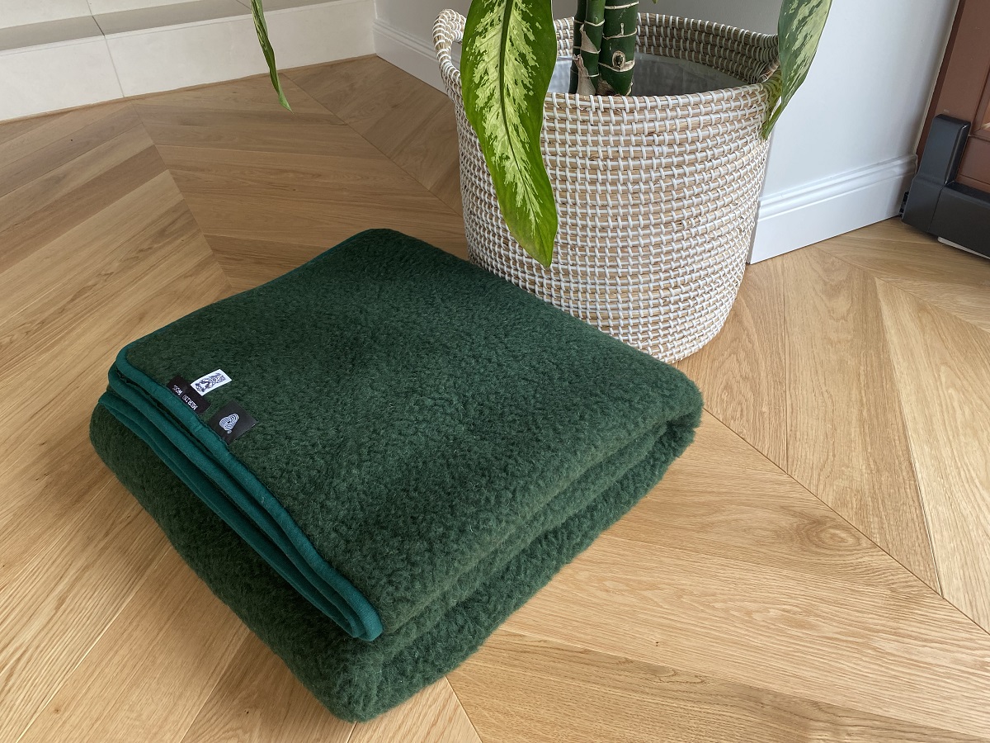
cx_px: 495
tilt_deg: -35.3
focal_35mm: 26
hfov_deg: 67.3
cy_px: 372
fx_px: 744
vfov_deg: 53.1
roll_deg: +3.5
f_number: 1.8
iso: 80
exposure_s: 1/121
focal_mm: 4.25
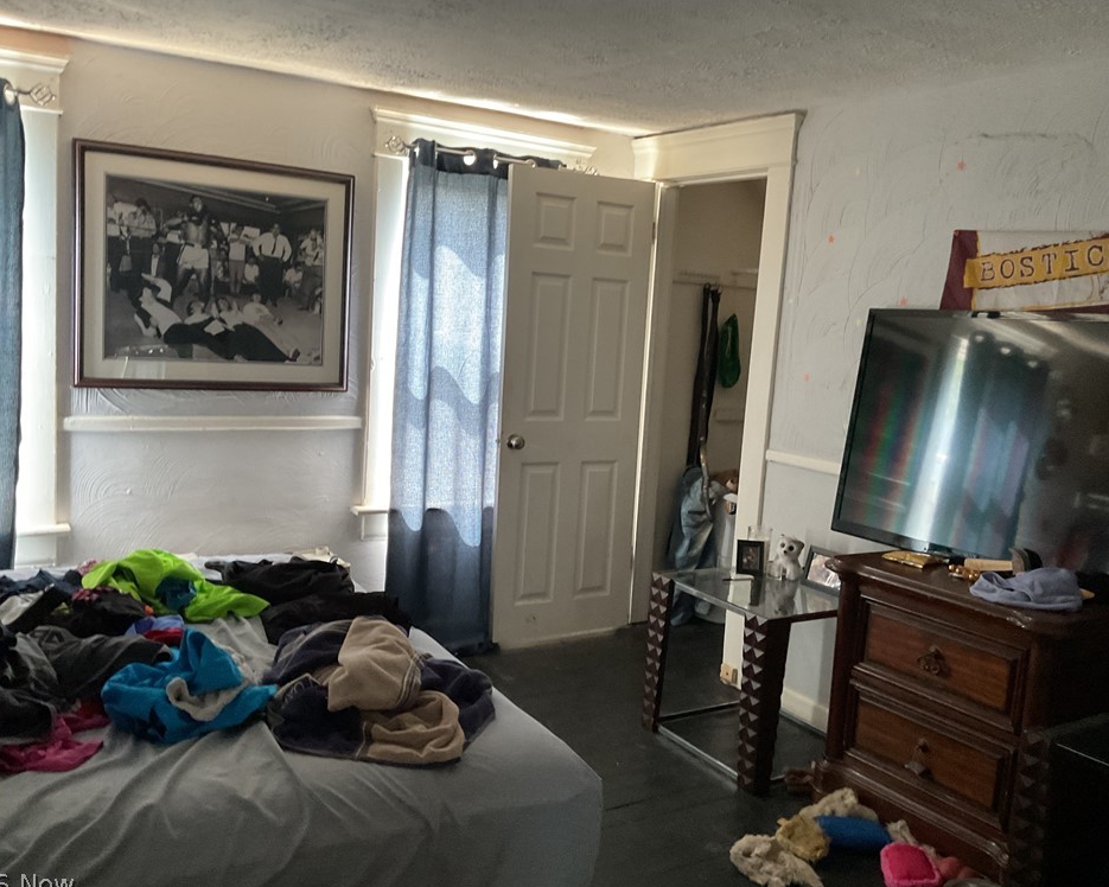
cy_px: 448
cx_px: 559
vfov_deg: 47.1
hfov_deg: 57.2
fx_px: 1017
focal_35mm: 31
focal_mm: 3
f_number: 1.8
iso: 250
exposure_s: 1/40
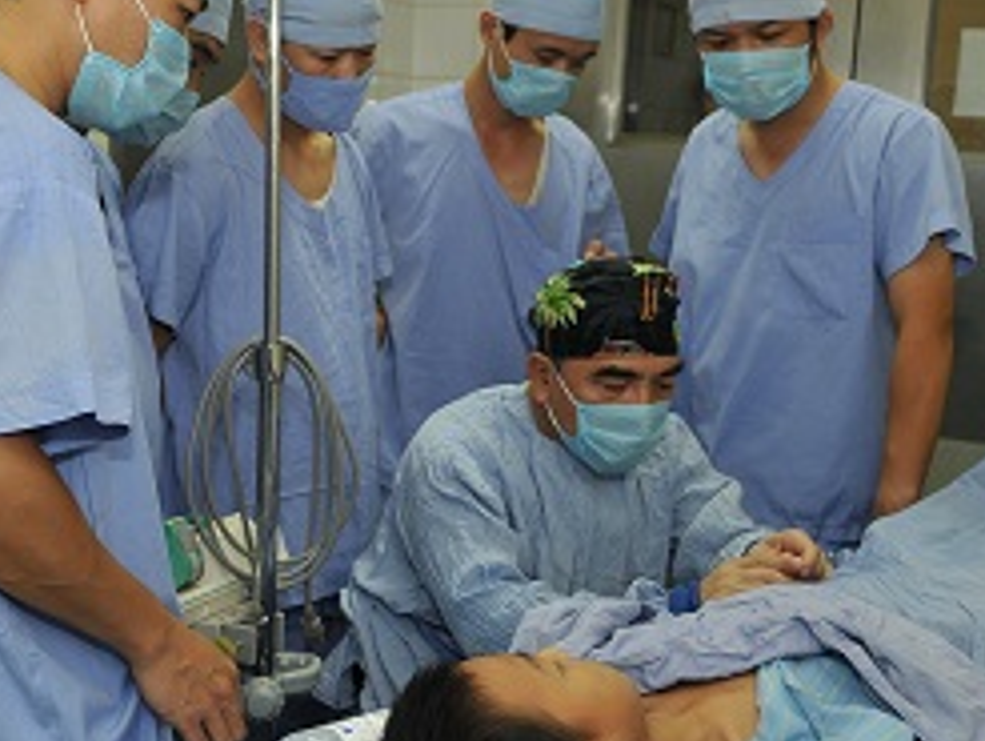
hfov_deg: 35.6
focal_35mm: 54
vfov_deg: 27.2
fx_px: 1532
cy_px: 391
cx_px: 440
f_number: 3.5
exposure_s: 1/125
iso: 500
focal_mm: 23
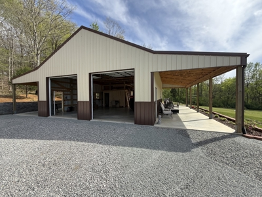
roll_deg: +0.0
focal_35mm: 14
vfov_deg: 85.7
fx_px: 106
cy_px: 98
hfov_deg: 102.1
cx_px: 131
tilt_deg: -1.1
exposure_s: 1/664
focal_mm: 2.22
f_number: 2.2
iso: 50
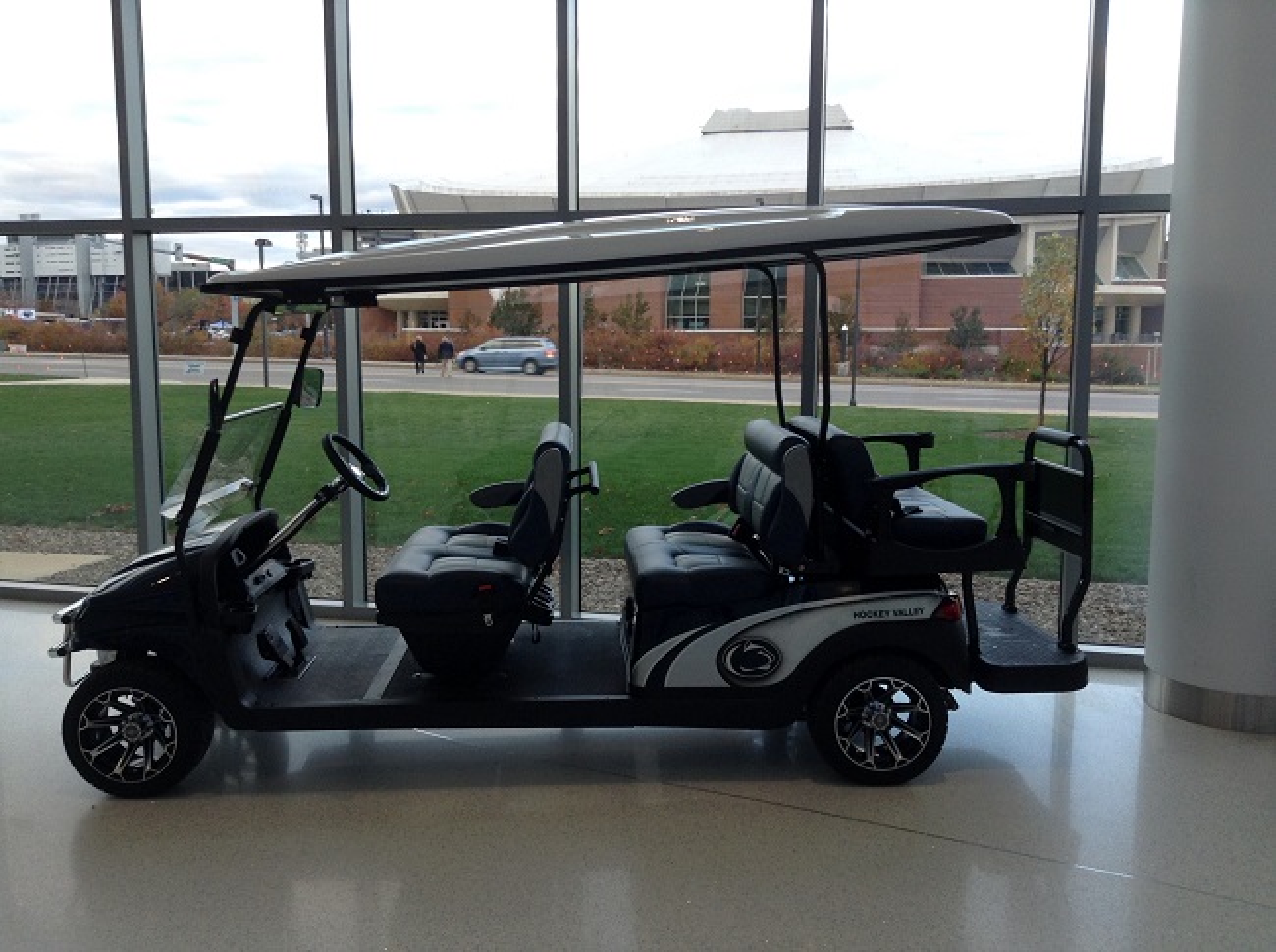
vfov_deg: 42.8
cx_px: 638
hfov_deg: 55.4
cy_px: 476
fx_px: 1214
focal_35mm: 33
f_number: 2.4
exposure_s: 1/60
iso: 32
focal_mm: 3.3
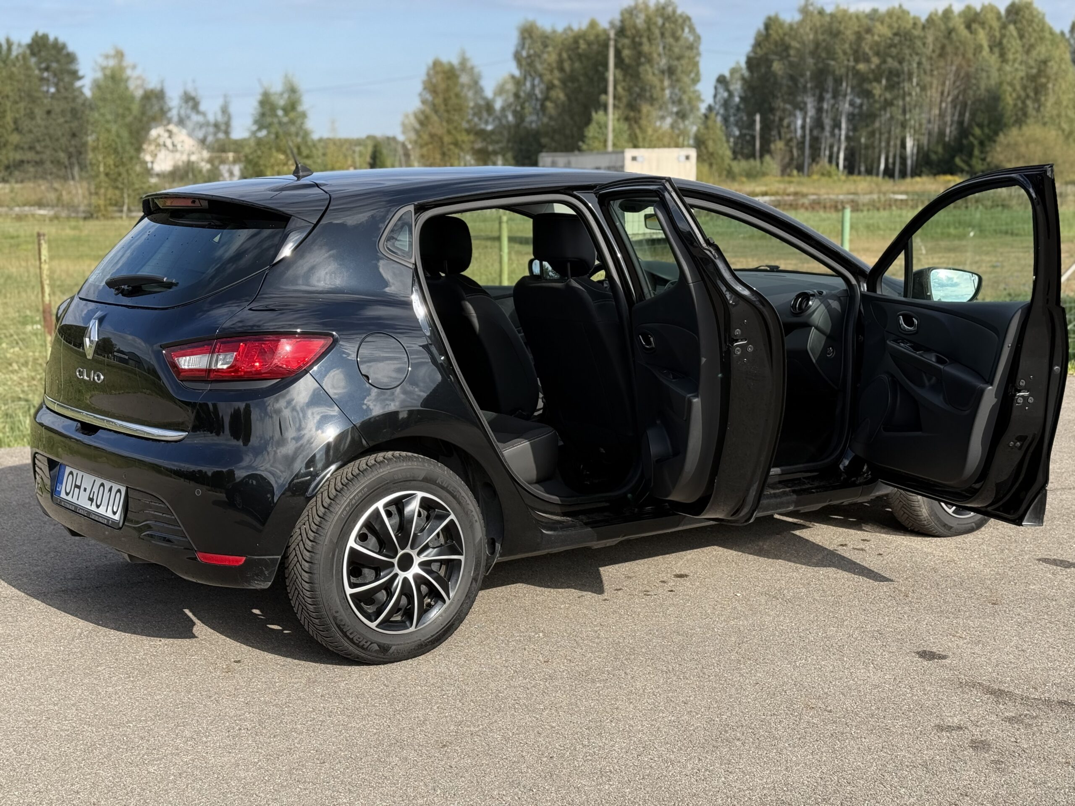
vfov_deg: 30.3
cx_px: 538
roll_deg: +0.2
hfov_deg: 39.7
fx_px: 1491
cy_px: 403
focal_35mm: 48
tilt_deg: -9.0
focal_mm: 6.76
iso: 100
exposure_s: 1/1678
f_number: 1.78
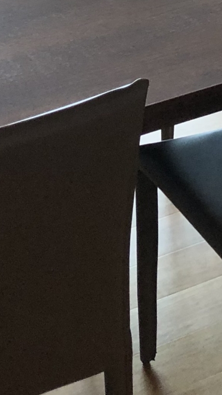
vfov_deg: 16.8
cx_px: 295
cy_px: -165
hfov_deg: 10.0
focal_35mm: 118
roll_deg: -1.1
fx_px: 1236
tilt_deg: -14.9
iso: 32
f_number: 1.8
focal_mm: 3.99
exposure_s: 1/33
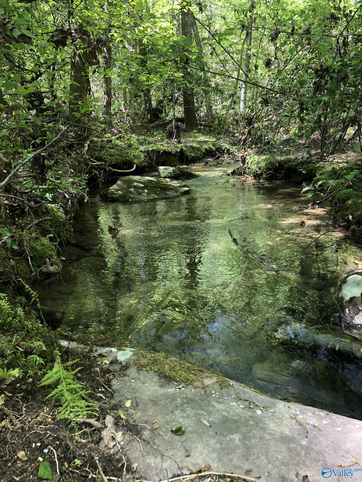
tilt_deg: -15.0
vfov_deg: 63.4
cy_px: 241
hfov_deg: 49.7
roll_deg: +1.9
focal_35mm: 28
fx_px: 390
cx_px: 181
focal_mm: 3.99
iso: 50
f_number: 1.8
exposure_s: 1/120
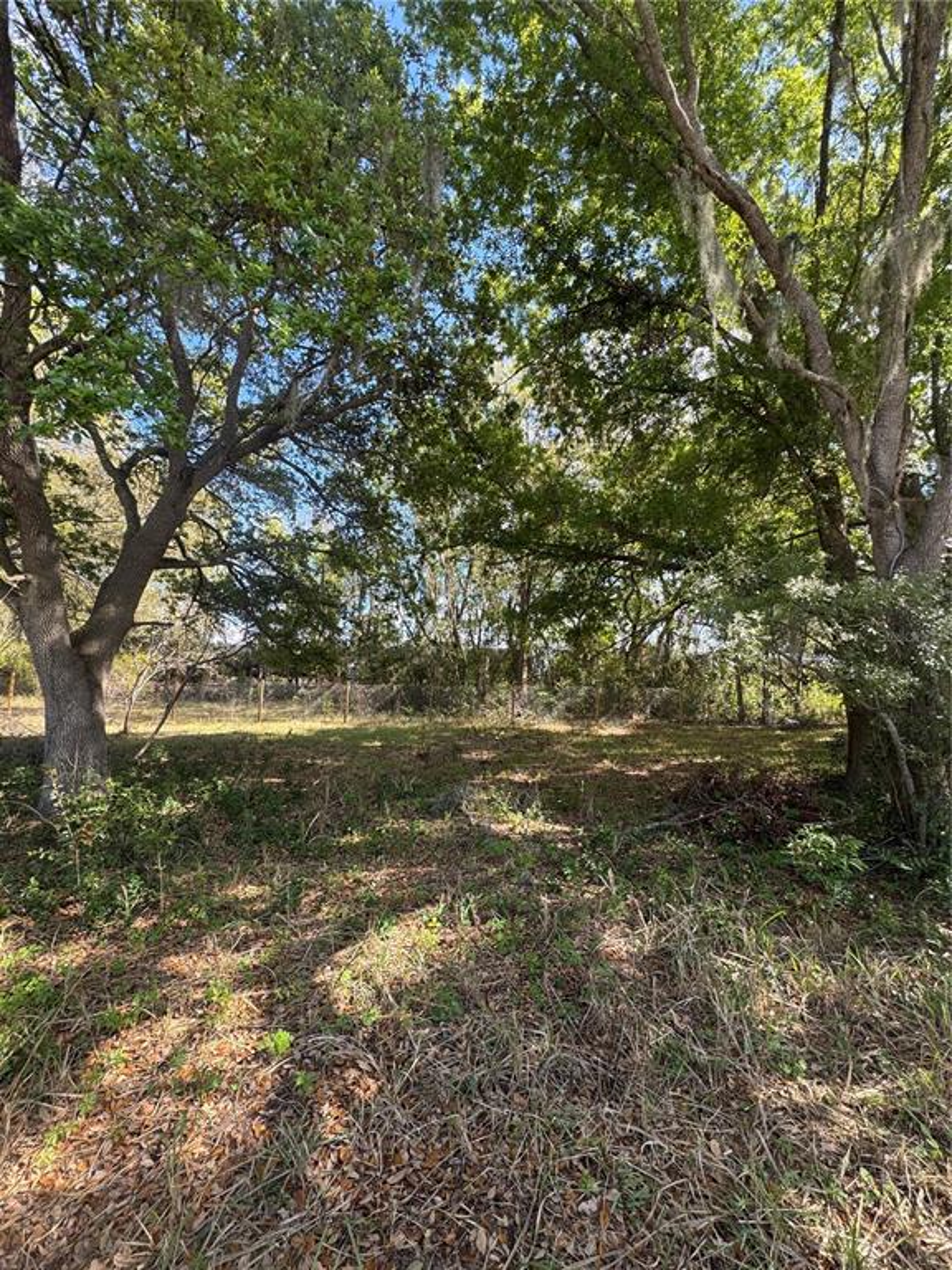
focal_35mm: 14
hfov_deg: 85.7
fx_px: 513
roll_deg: -0.9
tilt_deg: +5.2
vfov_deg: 102.1
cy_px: 635
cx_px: 476
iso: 40
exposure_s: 1/192
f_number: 2.2
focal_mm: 2.22
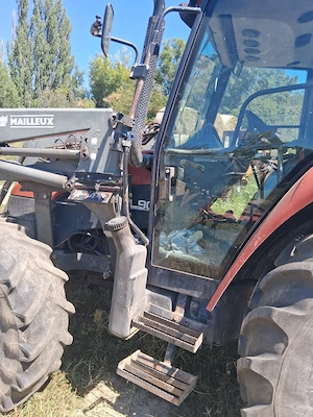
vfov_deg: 67.3
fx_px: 313
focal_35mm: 26
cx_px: 156
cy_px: 208
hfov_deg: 53.1
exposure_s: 1/238
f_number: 1.8
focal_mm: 3.98
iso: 25
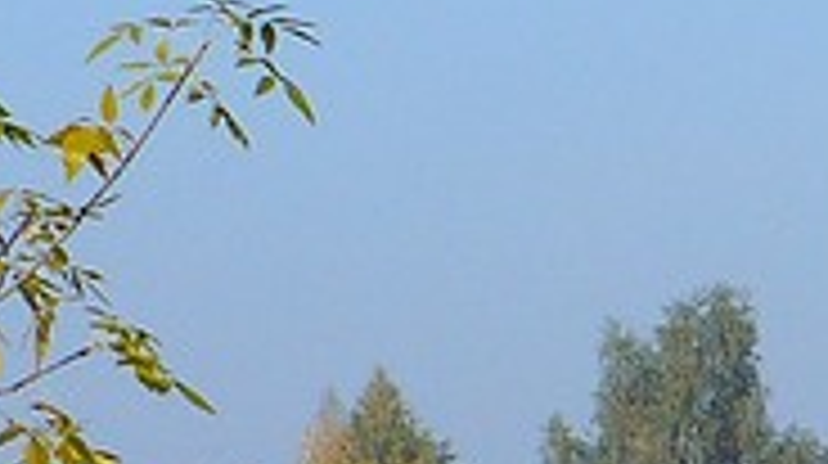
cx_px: 1526
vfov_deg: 4.5
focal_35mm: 270
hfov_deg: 7.7
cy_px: 613
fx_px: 5921
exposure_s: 1/250
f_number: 9
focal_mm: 7.9
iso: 100
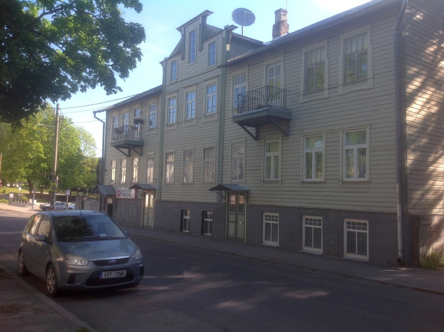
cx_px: 222
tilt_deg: +2.8
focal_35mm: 35
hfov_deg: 52.7
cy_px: 166
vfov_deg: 40.6
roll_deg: -1.6
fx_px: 448
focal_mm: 4.28
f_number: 2.4
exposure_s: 1/408
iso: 50
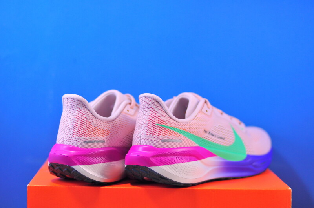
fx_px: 653
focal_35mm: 75
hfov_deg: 27.0
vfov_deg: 18.1
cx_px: 157
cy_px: 104
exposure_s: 1/320
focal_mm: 50
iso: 250
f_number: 2
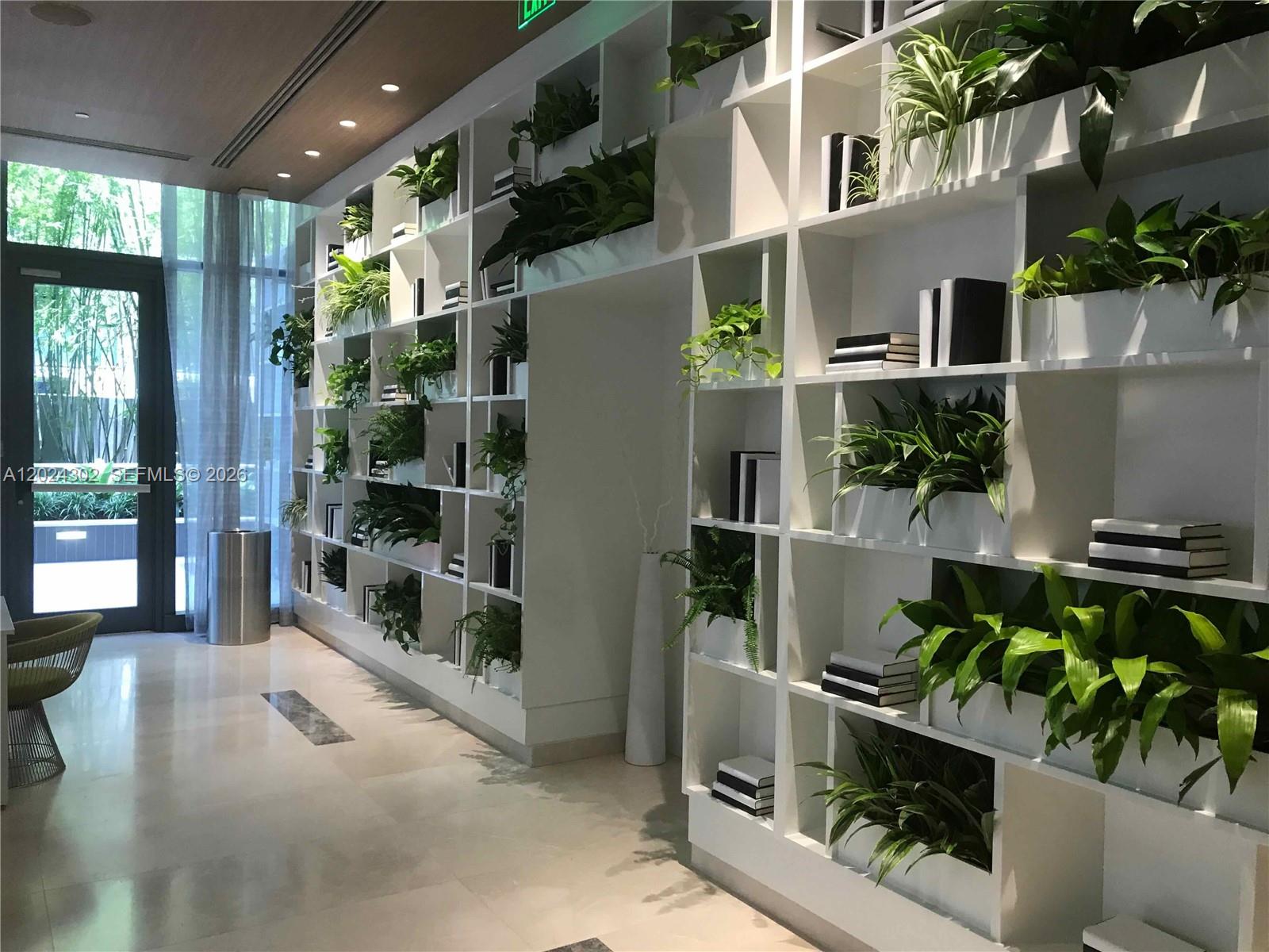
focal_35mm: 28
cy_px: 476
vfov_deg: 49.7
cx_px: 634
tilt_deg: -0.5
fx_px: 1026
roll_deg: +0.2
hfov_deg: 63.4
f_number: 1.8
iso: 40
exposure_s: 1/30
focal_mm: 3.99
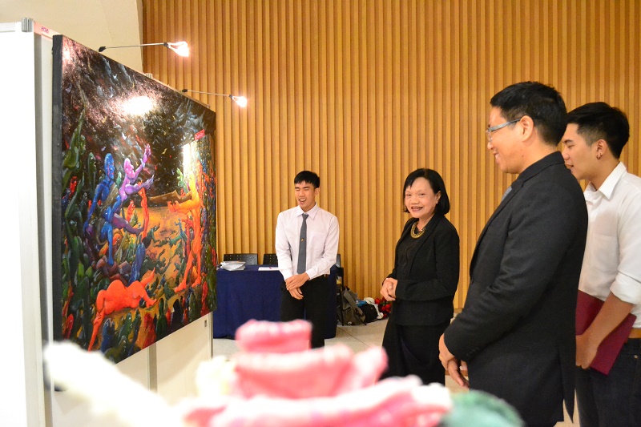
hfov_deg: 57.2
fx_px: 587
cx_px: 320
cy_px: 214
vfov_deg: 40.0
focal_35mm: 33
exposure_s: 1/50
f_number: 5
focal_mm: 22
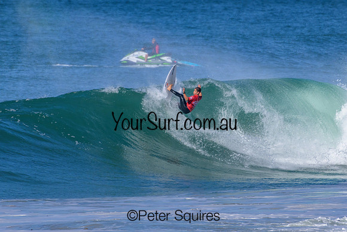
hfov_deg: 2.3
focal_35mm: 900
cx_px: 174
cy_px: 116
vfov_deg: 1.5
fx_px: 8677
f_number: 11
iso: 1100
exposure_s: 1/3200
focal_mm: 900
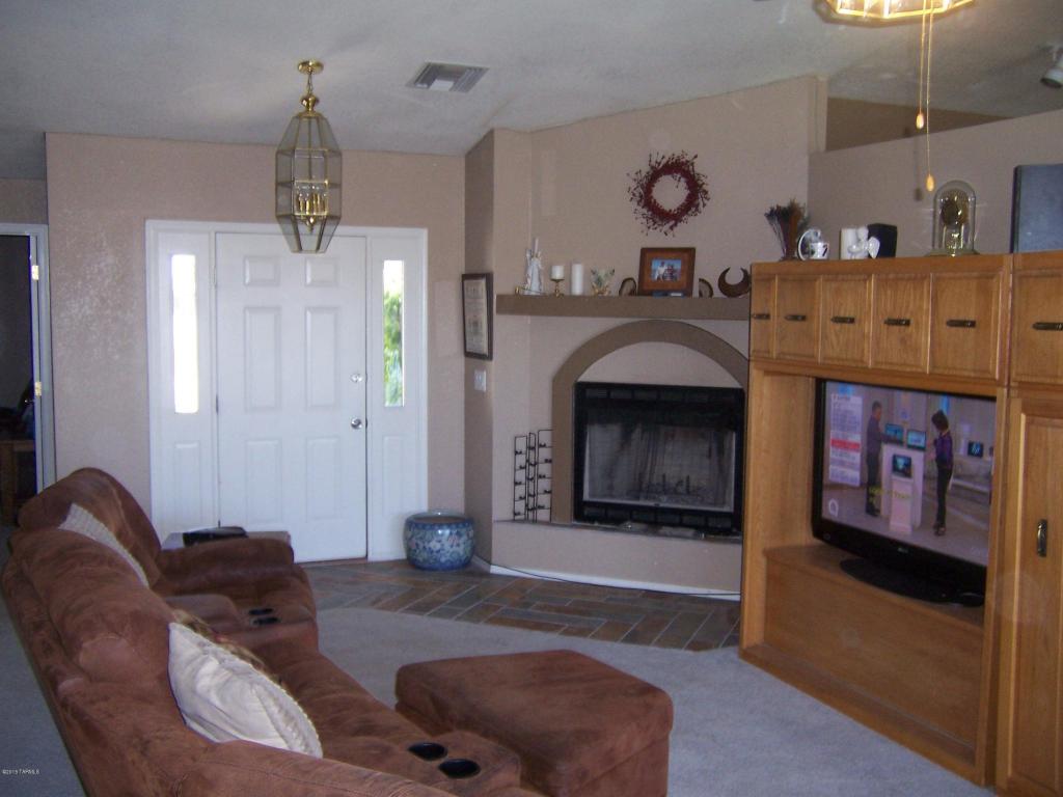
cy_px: 398
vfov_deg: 42.9
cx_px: 532
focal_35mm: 33
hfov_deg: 55.4
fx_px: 1013
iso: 140
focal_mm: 5.5
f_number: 2.8
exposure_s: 1/60
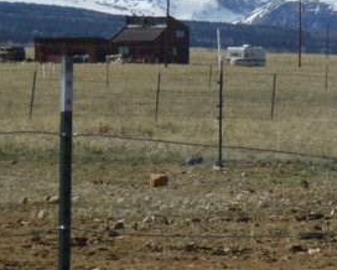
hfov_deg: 4.2
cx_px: 450
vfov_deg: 3.4
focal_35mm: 459
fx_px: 4581
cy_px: -2
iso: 100
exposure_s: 1/800
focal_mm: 28.6
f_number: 5.8
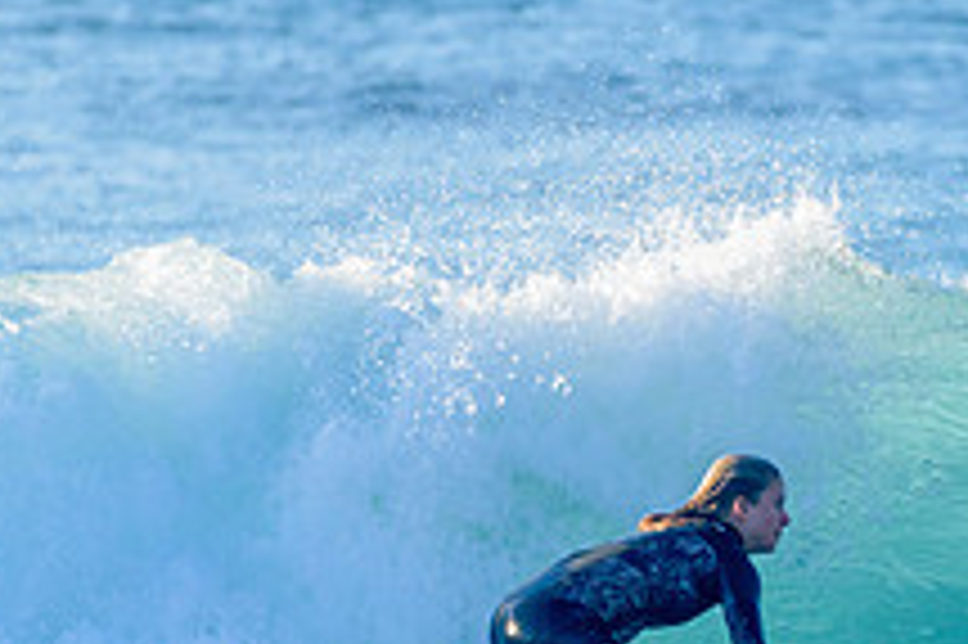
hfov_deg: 1.5
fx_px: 36244
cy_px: 682
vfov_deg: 1.0
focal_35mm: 1349
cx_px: 626
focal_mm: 500
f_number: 5.6
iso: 450
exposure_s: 1/2000
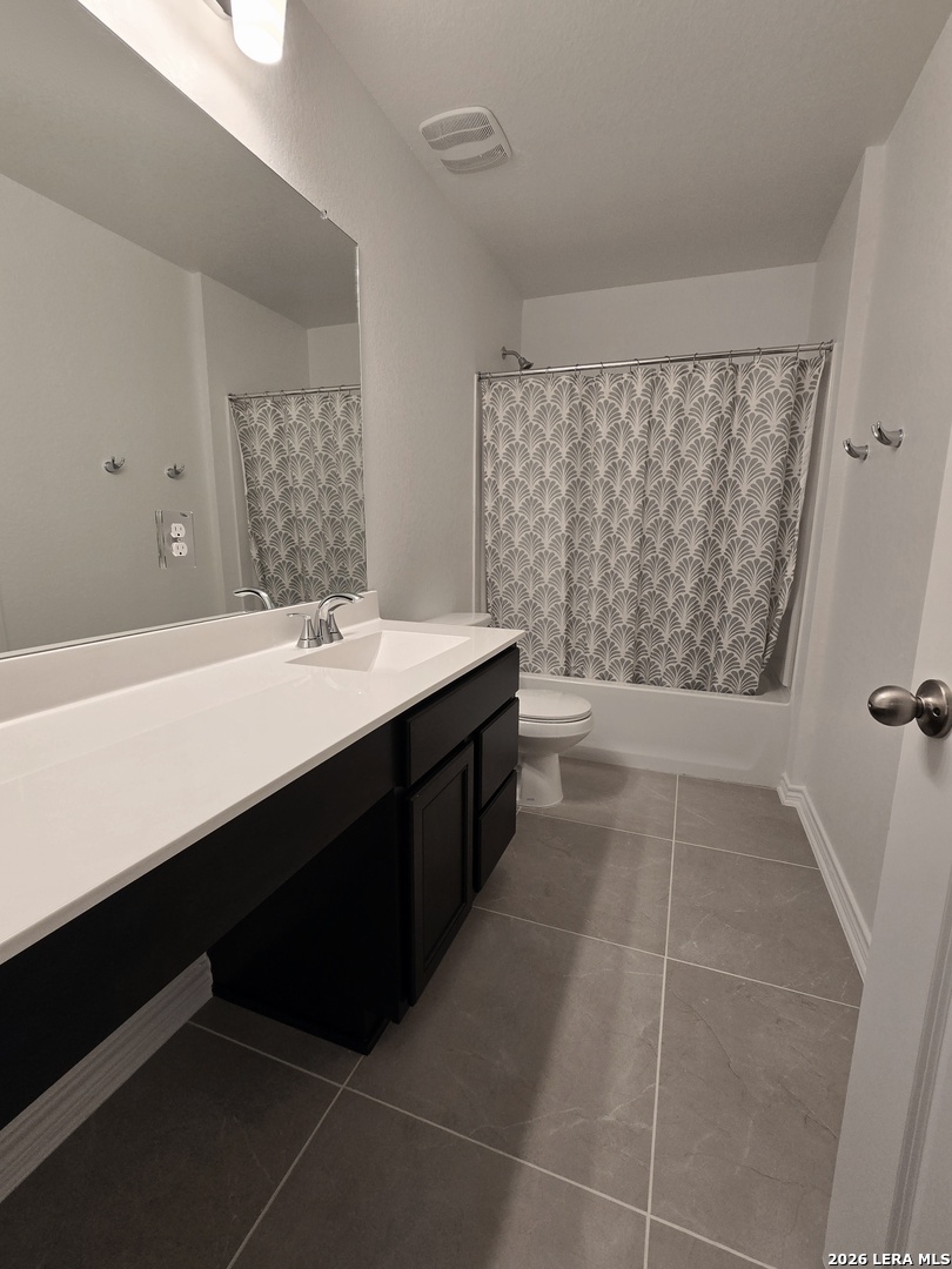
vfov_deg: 106.2
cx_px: 476
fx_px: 477
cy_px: 634
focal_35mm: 13
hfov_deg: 89.9
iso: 80
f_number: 2.2
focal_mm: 2.2
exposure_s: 1/120
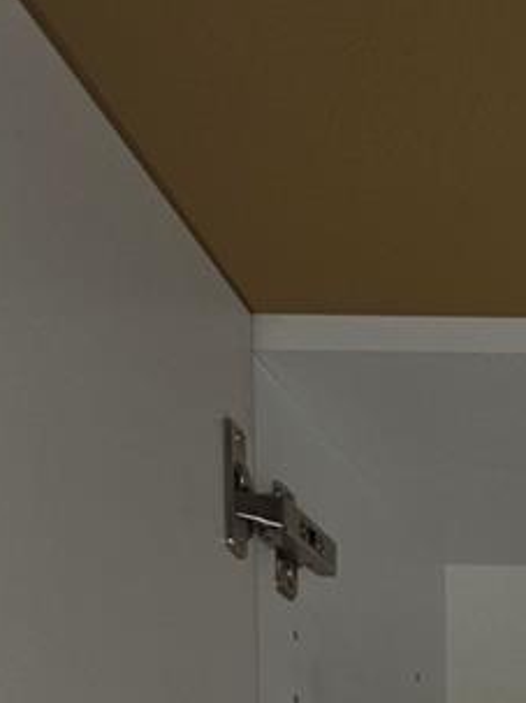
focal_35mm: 91
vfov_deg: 17.2
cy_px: 1299
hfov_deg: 14.0
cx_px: 1015
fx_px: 1845
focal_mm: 5.4
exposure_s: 1/60
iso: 32
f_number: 1.8
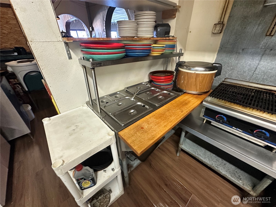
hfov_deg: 102.1
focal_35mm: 14
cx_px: 138
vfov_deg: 85.7
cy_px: 104
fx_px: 112
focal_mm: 2.22
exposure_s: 1/60
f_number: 2.2
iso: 400
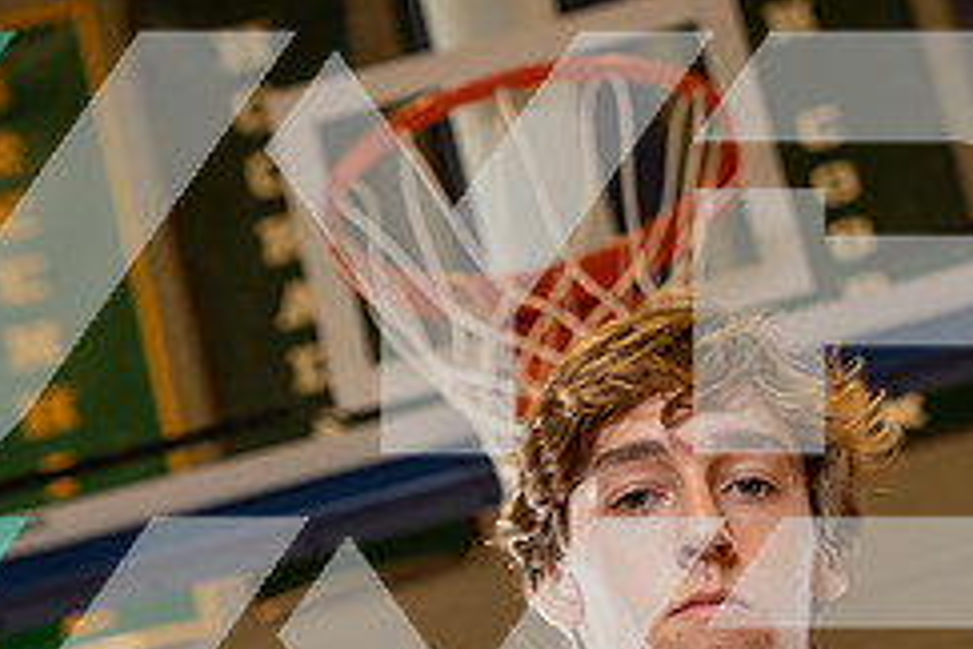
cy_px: 731
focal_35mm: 141
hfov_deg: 14.5
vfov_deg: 9.6
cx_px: 629
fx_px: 3811
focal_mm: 59
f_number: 4
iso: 400
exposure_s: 1/125
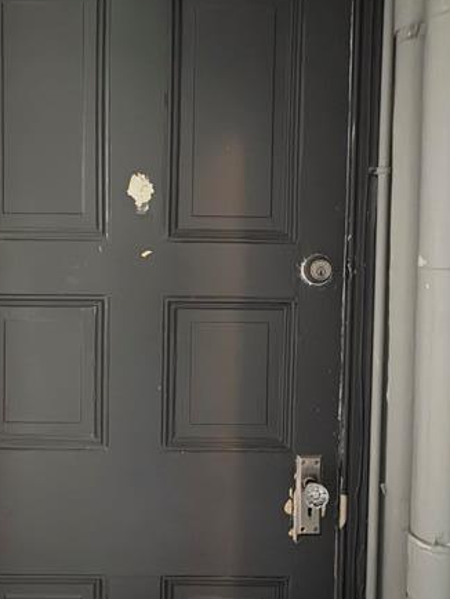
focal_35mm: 33
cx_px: 156
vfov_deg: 55.3
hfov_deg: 42.5
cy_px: 288
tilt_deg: -3.6
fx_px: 571
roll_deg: -0.1
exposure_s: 1/9
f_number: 2.2
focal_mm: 2.22
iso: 1000
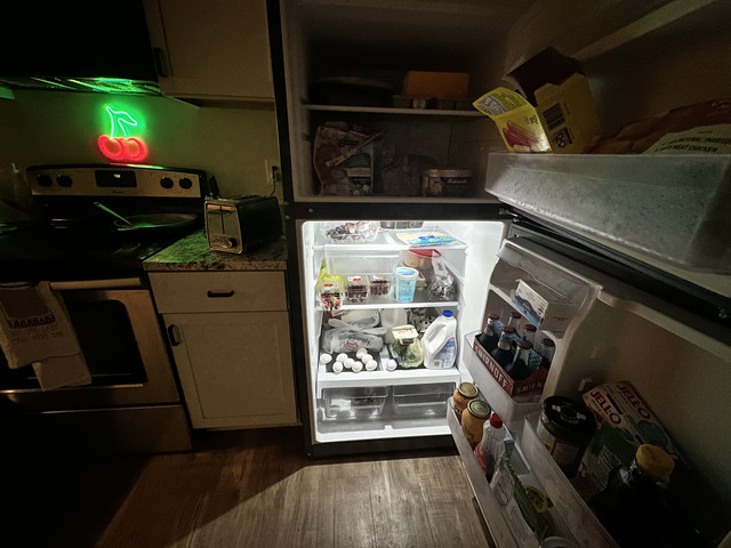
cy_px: 274
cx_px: 366
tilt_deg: -22.0
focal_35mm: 14
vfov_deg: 85.7
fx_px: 296
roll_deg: -2.2
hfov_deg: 102.1
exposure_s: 1/60
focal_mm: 2.22
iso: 1250
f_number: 2.2
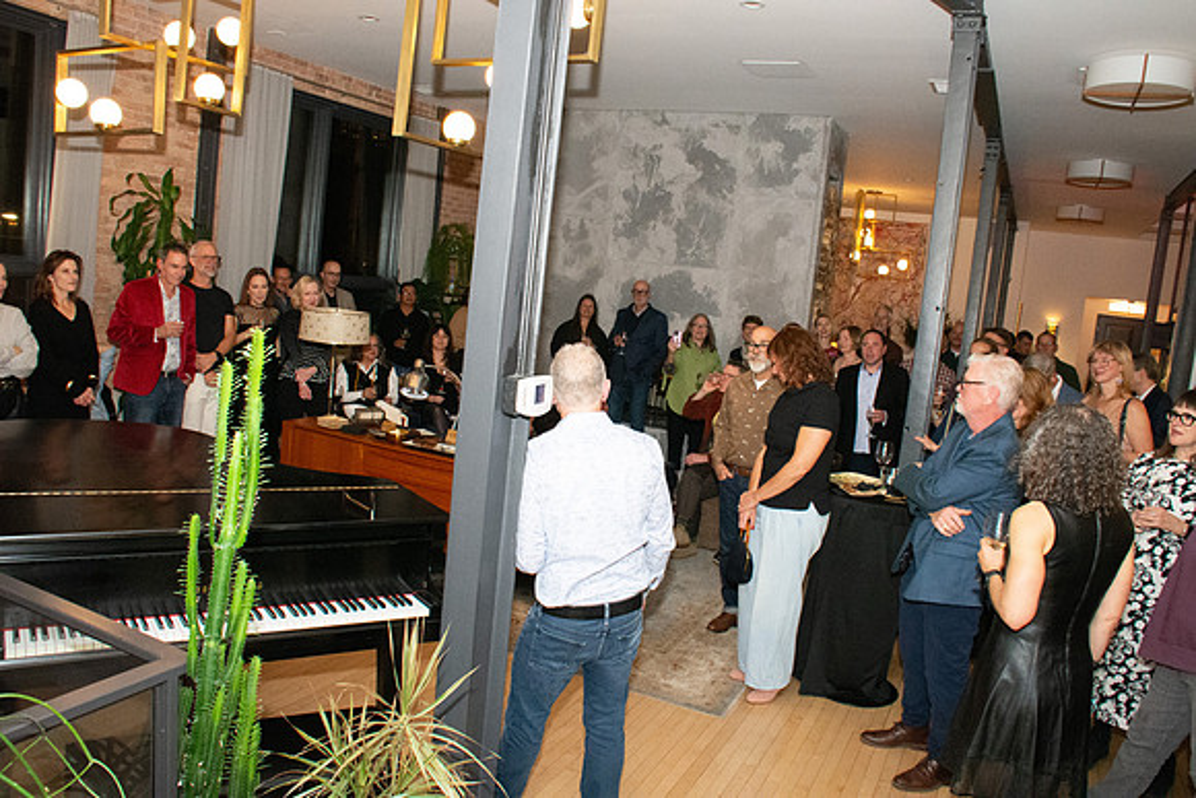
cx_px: 598
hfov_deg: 67.4
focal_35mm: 27
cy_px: 399
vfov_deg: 48.0
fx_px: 897
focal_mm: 18
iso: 5000
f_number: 9
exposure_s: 1/100
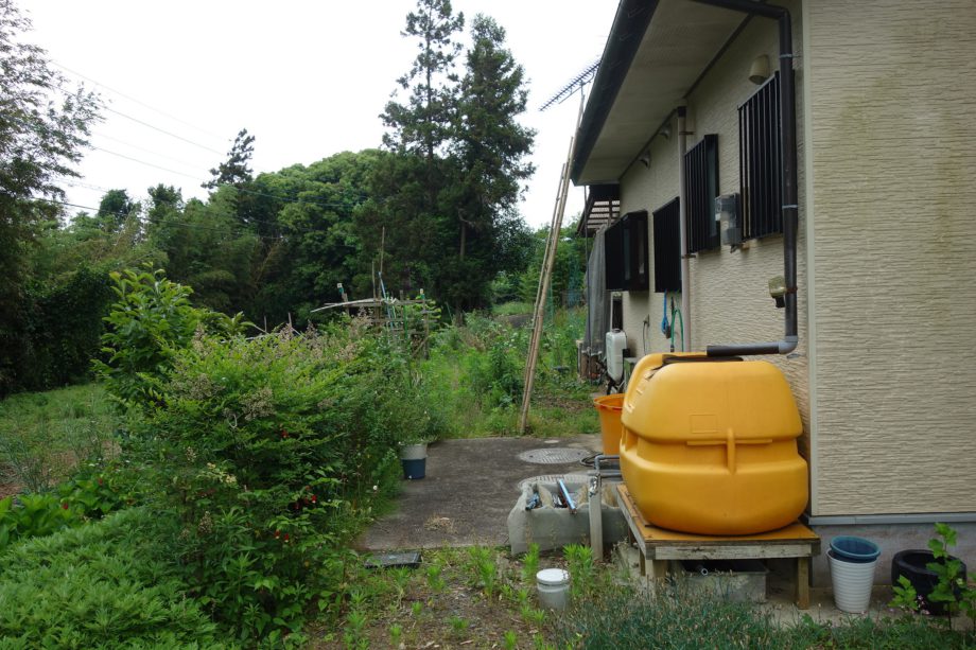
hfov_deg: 65.5
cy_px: 325
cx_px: 488
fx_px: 759
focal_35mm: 28
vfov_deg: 46.4
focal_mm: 10.4
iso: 125
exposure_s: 1/100
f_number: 5
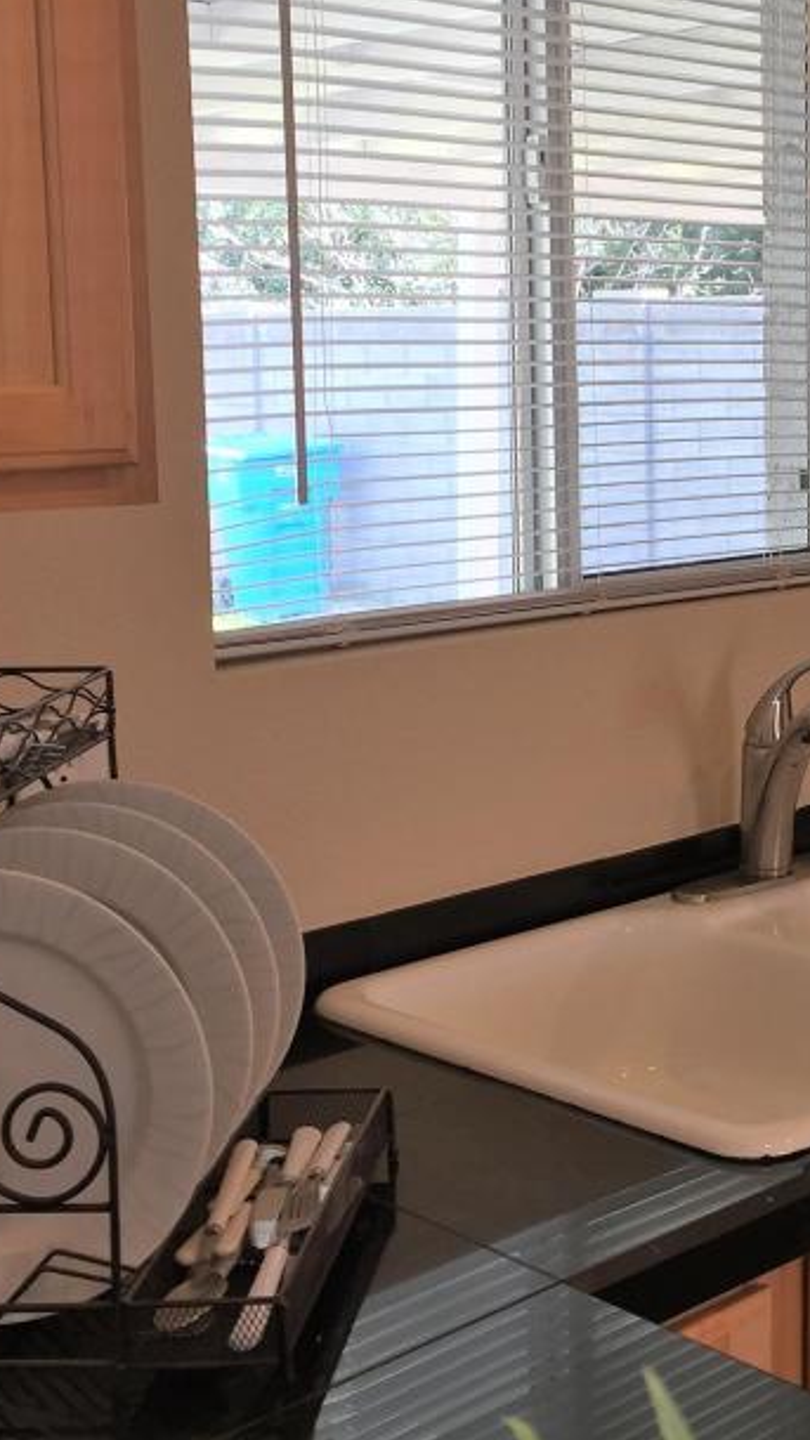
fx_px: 2024
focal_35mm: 53
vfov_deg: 39.0
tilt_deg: -6.0
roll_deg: +0.7
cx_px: 758
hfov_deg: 22.0
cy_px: 576
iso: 32
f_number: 2.2
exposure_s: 1/30
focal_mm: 4.15
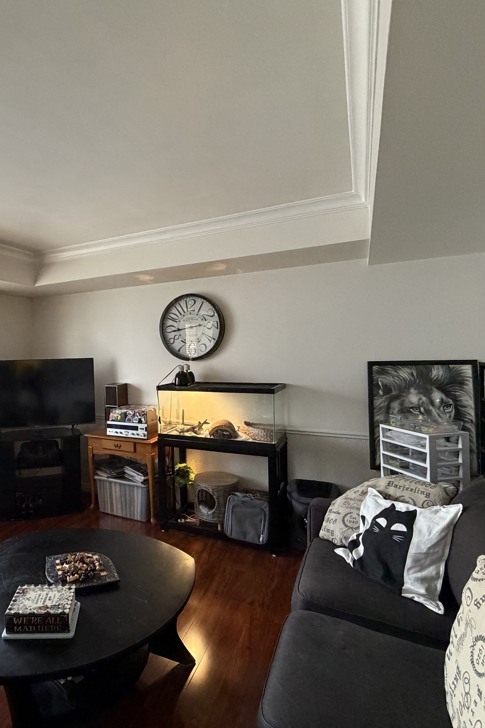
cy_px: 357
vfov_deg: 84.0
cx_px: 129
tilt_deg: -0.5
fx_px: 404
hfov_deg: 59.1
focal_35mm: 20
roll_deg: +1.5
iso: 500
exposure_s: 1/60
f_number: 2.2
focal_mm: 2.22
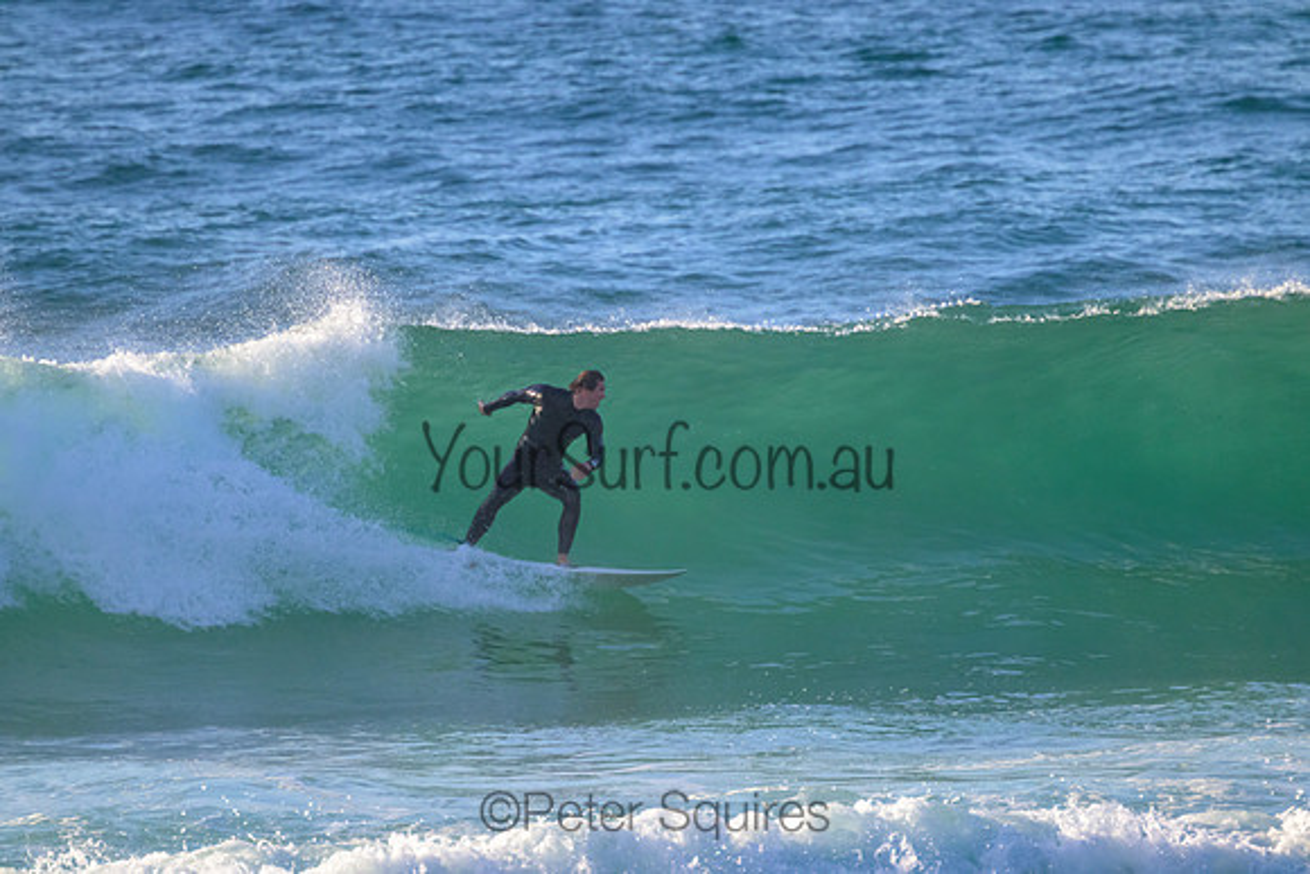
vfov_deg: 1.7
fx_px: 29117
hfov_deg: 2.6
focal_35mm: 800
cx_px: 655
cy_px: 437
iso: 2200
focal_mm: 800
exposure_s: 1/1600
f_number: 11
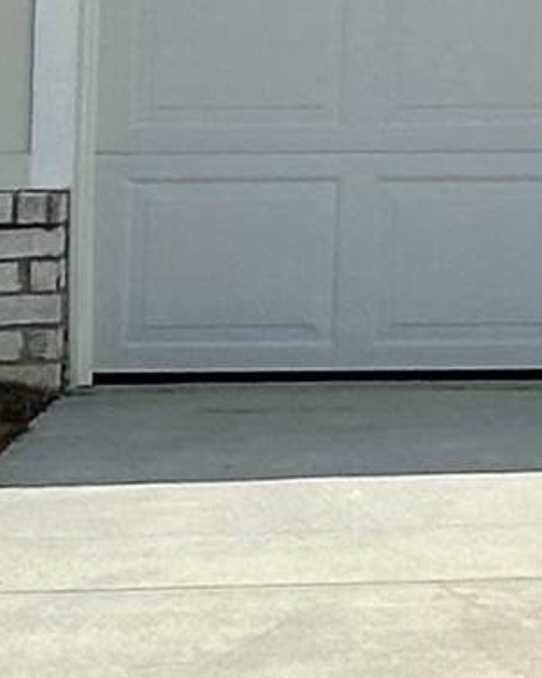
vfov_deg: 4.9
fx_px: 7700
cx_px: 2079
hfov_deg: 3.8
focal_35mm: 384
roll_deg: -0.2
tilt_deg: +5.2
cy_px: -712
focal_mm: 6.86
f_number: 1.78
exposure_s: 1/5882
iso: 64
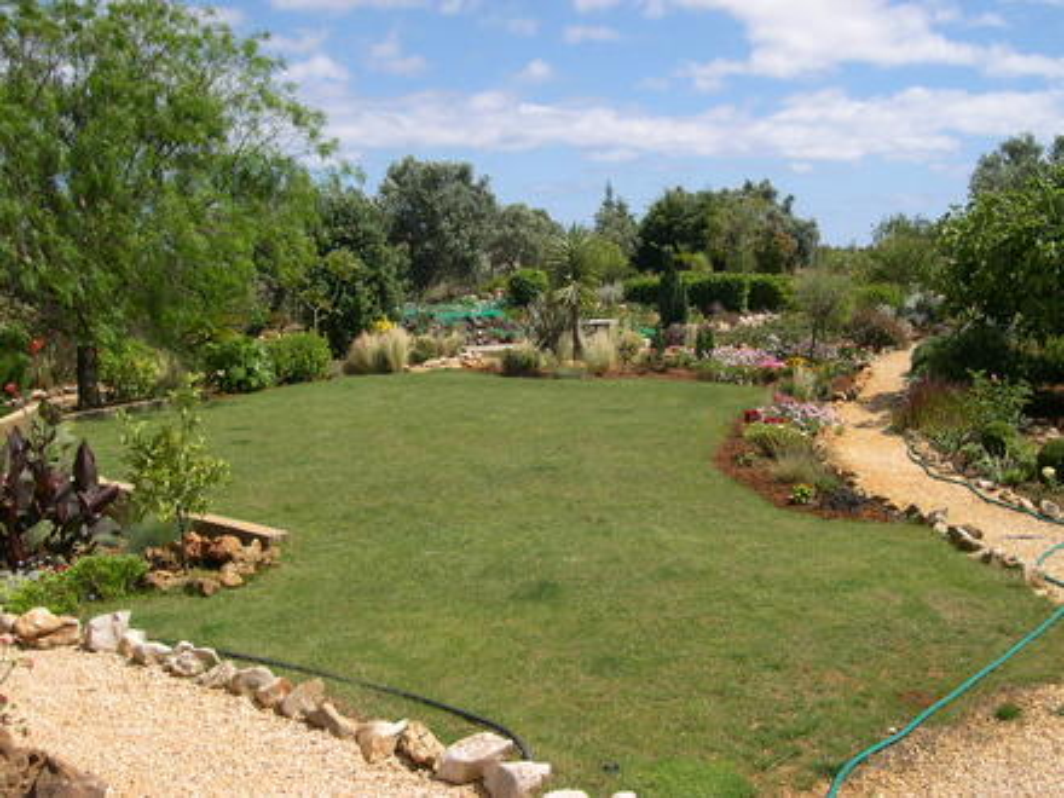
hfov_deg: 49.0
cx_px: 532
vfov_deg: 37.7
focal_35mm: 38
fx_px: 1168
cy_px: 399
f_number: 7.6
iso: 100
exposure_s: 1/215
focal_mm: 8
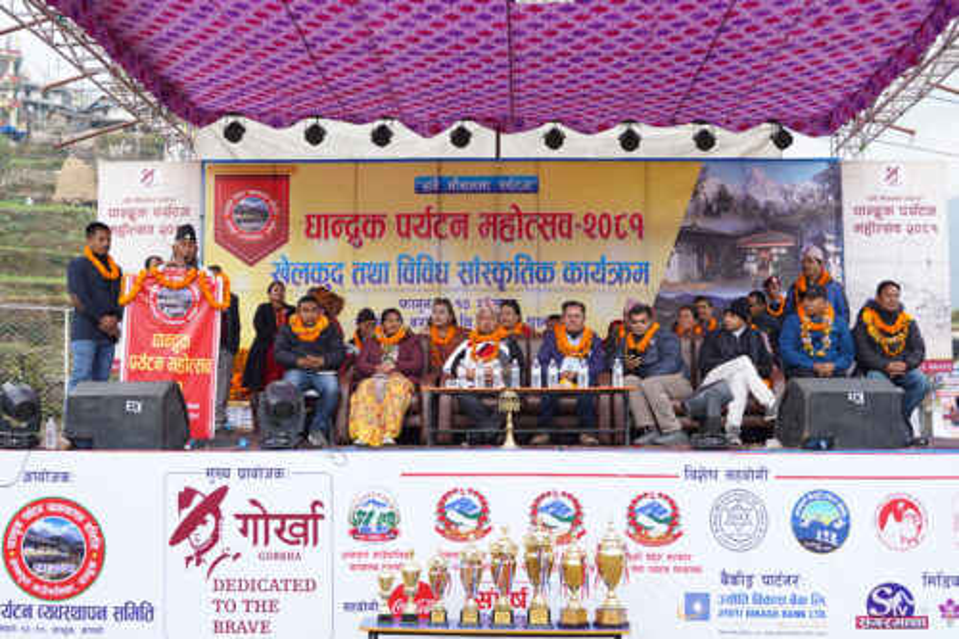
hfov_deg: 43.6
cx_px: 480
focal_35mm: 45
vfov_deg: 29.8
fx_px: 1198
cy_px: 320
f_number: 3.2
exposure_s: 1/125
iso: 320
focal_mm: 30
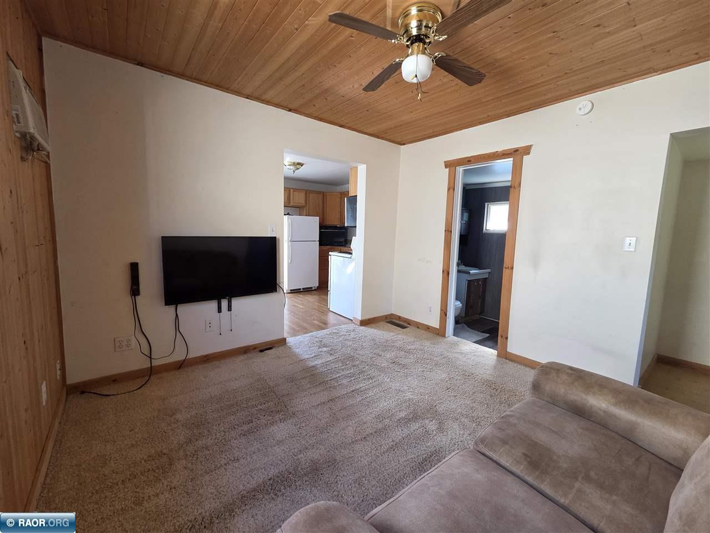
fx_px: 267
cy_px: 266
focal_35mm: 13
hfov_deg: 106.2
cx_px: 355
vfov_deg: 89.9
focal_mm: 2.2
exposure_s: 1/60
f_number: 2.2
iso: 320
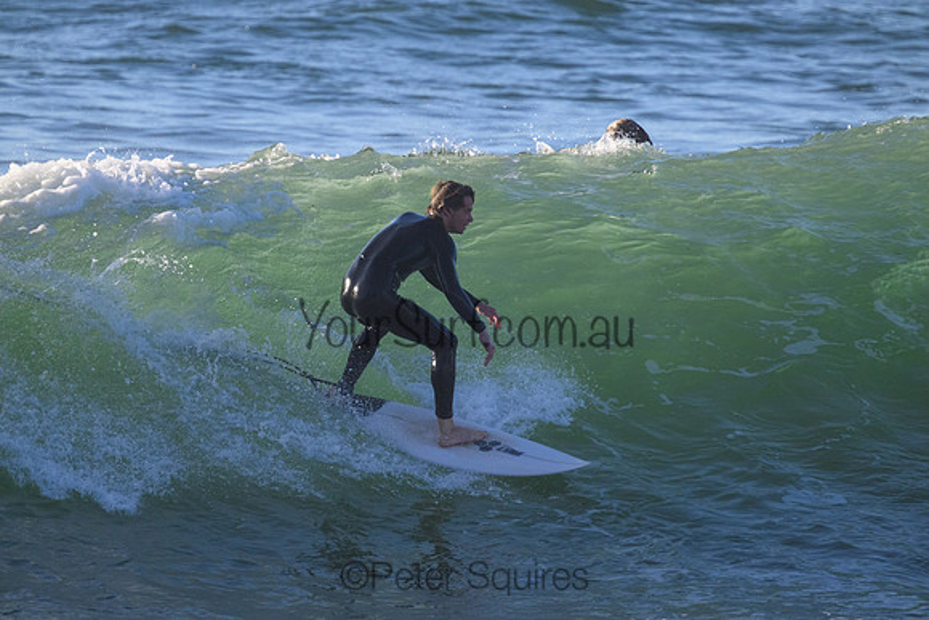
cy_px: 310
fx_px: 20648
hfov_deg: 2.6
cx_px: 464
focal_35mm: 800
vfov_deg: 1.7
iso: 2800
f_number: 11
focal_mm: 800
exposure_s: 1/2000
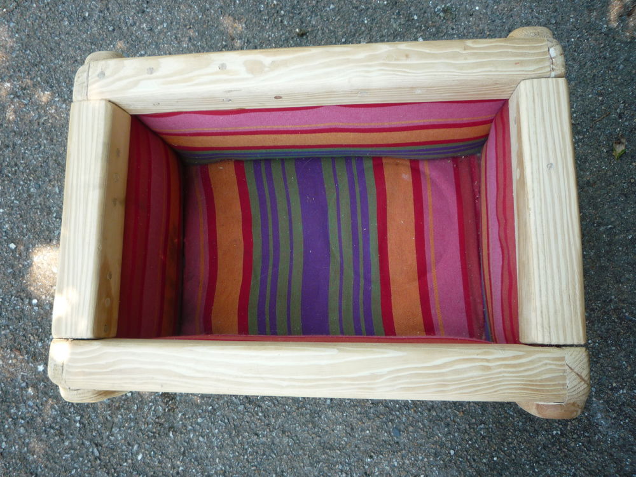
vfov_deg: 46.8
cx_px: 318
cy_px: 238
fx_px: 551
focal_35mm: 30
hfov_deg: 60.0
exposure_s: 1/60
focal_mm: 5.2
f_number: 3.3
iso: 100
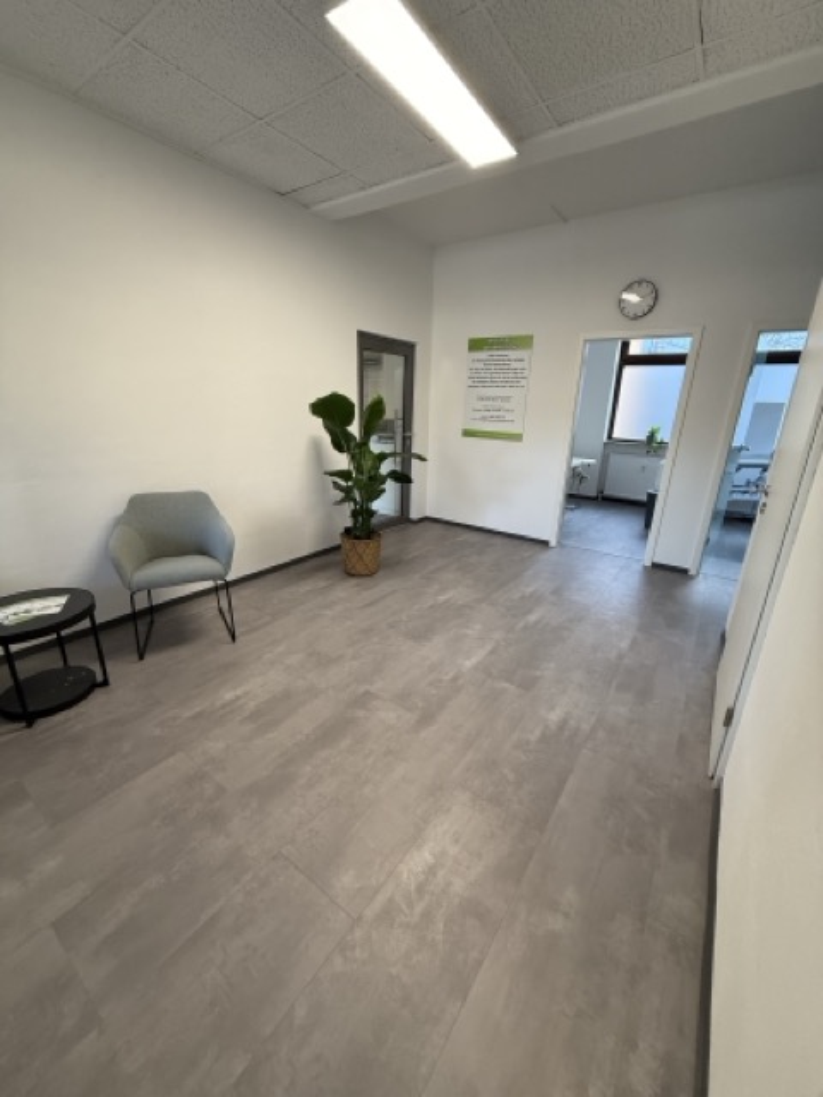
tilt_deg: -17.3
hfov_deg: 85.7
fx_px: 444
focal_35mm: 14
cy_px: 548
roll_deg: -1.6
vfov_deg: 102.1
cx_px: 412
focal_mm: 2.22
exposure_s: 1/100
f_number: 2.2
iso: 250
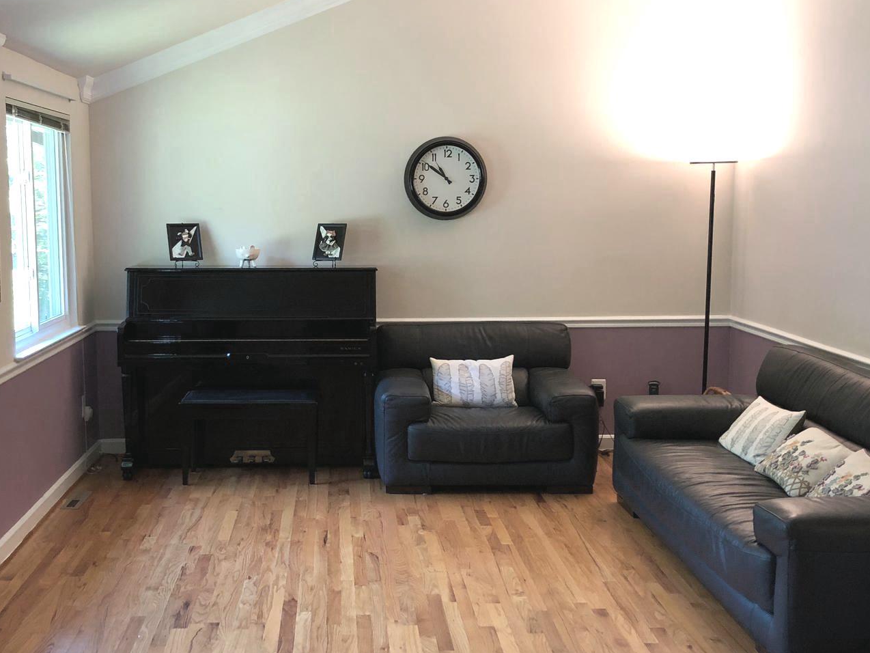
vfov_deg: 32.2
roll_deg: -0.4
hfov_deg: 41.9
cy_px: 311
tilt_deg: -5.9
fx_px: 1131
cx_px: 356
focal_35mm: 45
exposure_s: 1/24
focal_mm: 3.99
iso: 40
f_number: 1.8
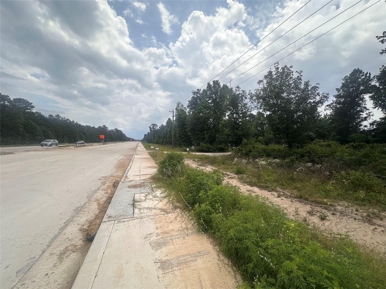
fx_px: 156
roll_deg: -0.4
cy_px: 144
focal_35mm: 14
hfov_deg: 102.1
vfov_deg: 85.7
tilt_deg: +1.1
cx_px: 193
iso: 50
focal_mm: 2.22
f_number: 2.2
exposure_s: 1/2353
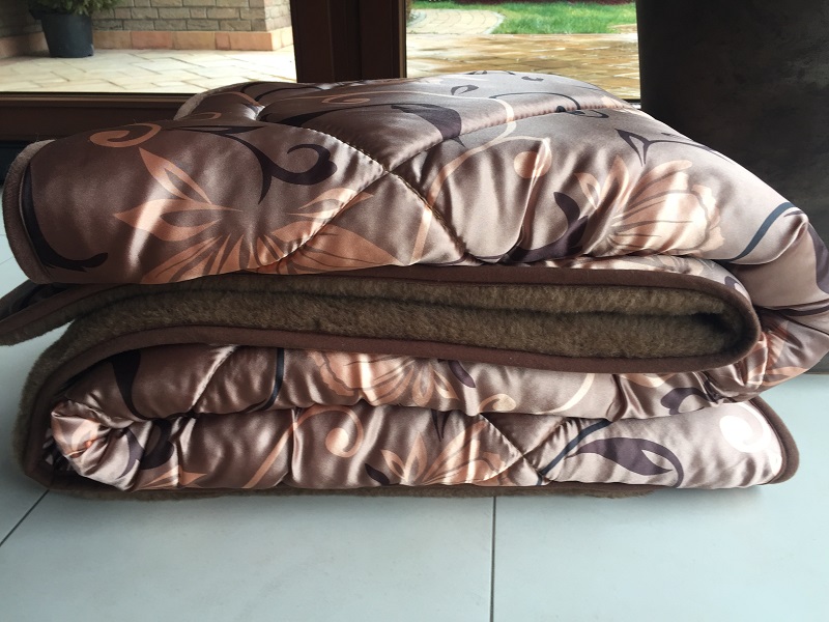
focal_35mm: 29
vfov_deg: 48.2
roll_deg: +0.0
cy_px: 311
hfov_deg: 61.7
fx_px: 695
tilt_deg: -25.5
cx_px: 414
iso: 40
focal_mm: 4.15
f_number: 2.2
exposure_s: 1/50
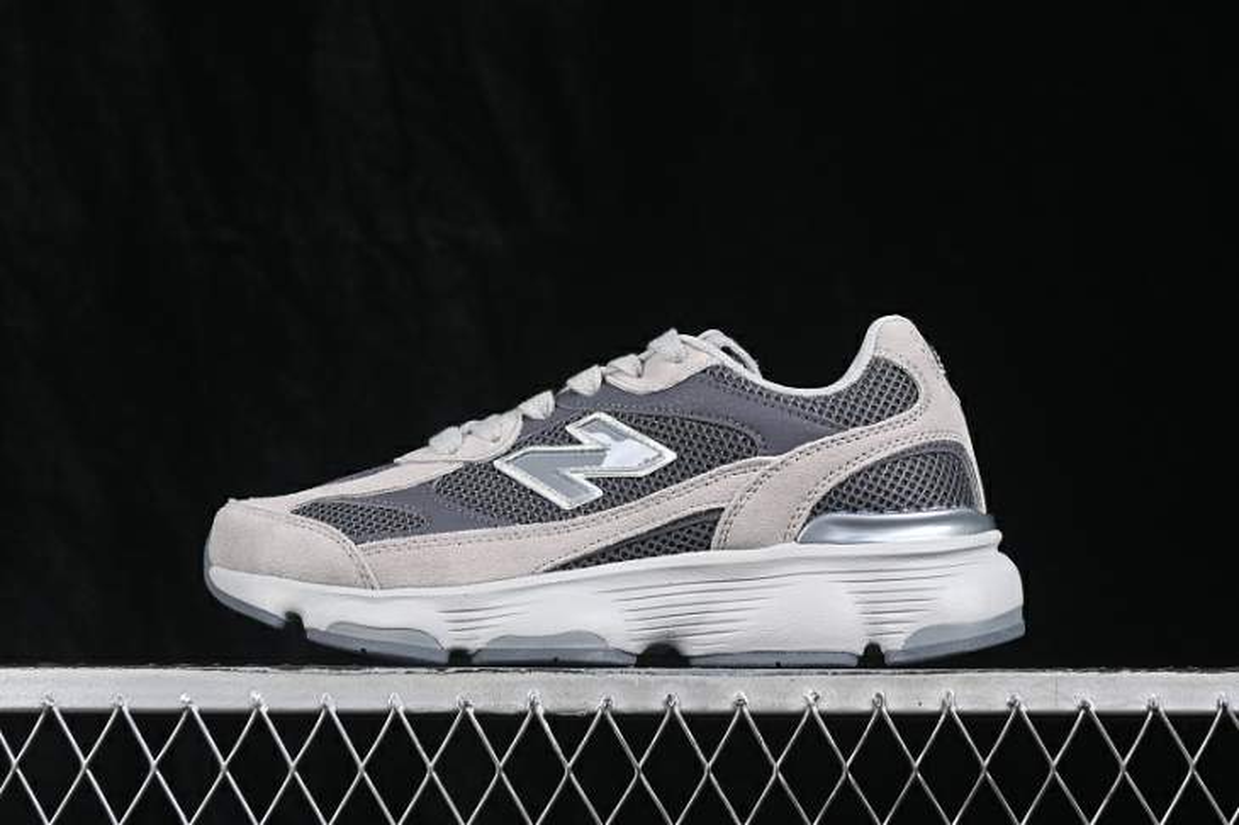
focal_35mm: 75
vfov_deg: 18.2
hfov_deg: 27.0
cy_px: 412
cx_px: 620
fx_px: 2580
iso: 160
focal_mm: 50
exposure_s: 1/80
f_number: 7.1
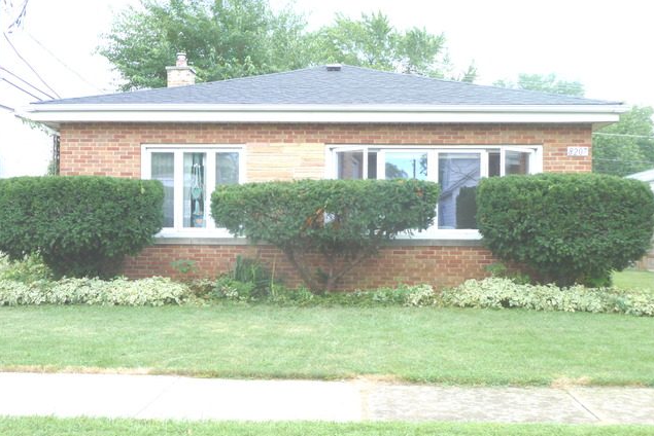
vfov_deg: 30.5
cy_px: 246
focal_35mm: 44
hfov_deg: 44.5
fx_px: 800
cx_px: 328
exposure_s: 1/80
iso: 80
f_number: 3.7
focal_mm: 6.9
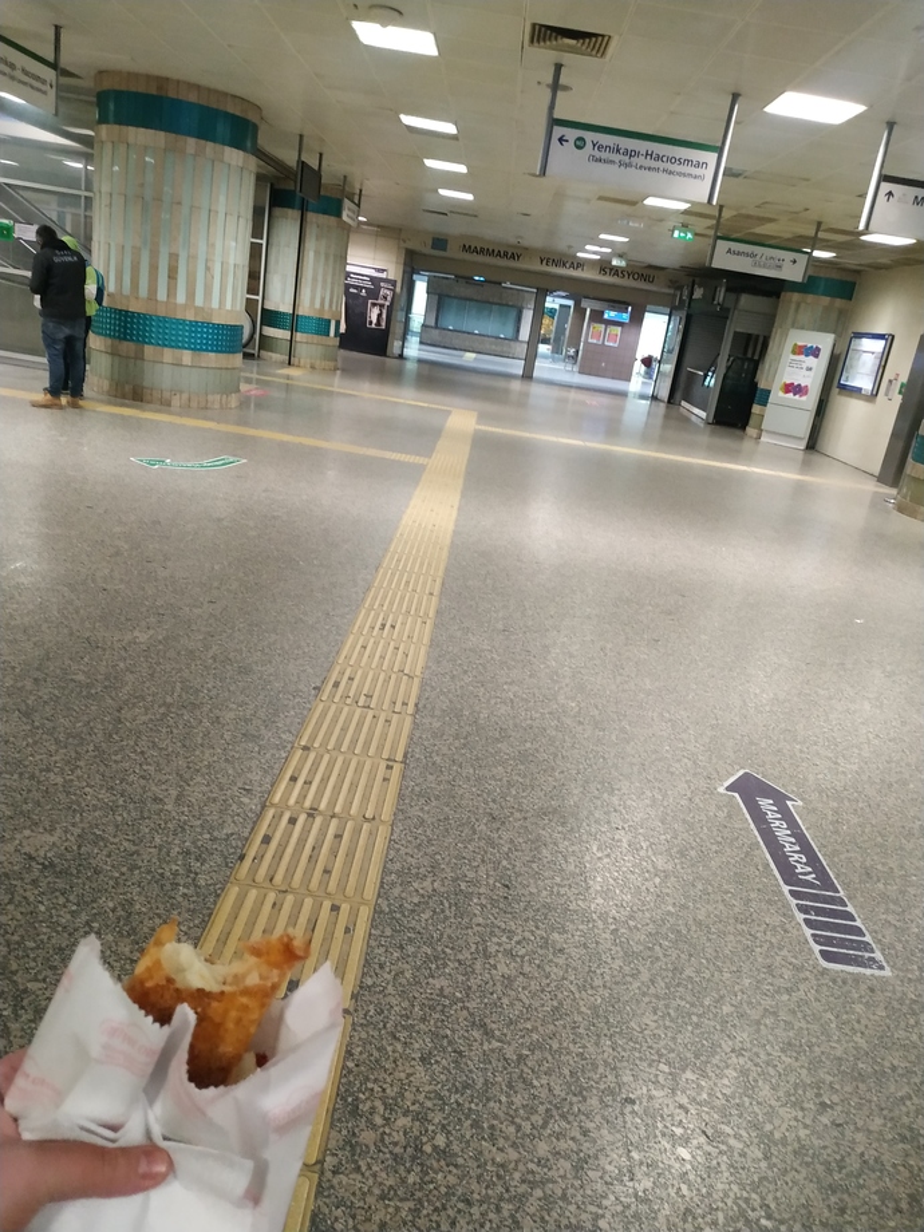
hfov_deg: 56.8
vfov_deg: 71.6
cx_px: 462
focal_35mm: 24
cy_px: 616
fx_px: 854
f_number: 1.9
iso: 800
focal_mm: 3.94
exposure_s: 1/20
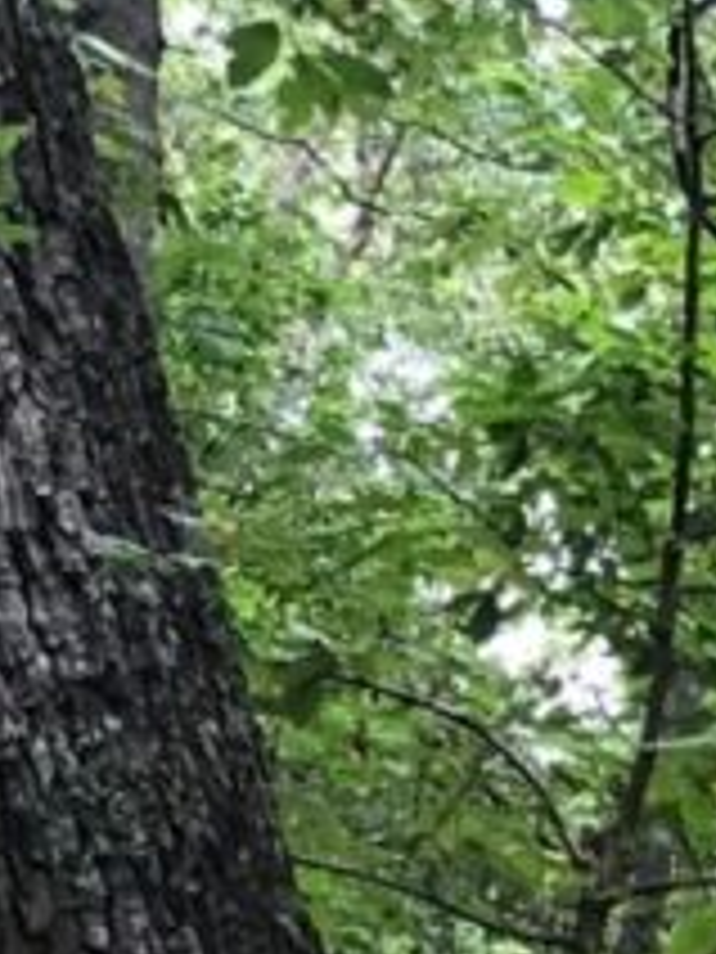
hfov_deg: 6.6
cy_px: 2151
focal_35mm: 203
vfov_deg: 9.0
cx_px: 2184
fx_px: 5598
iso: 25
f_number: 1.8
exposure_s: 1/30
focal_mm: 4
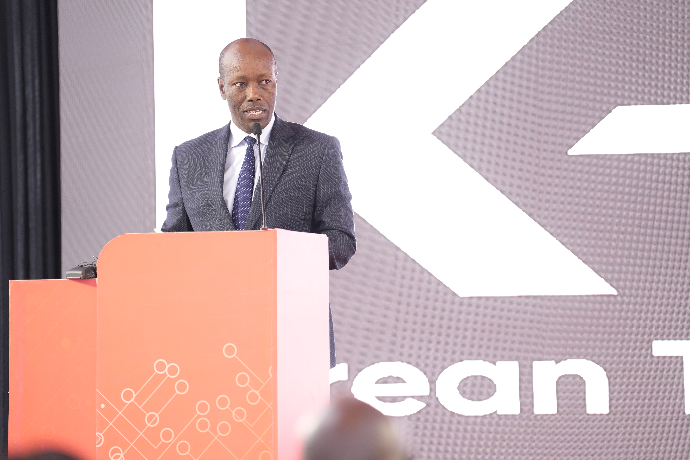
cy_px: 230
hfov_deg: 11.9
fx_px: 3316
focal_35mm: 173
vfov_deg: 7.9
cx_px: 345
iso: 1250
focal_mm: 173
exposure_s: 1/200
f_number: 2.8
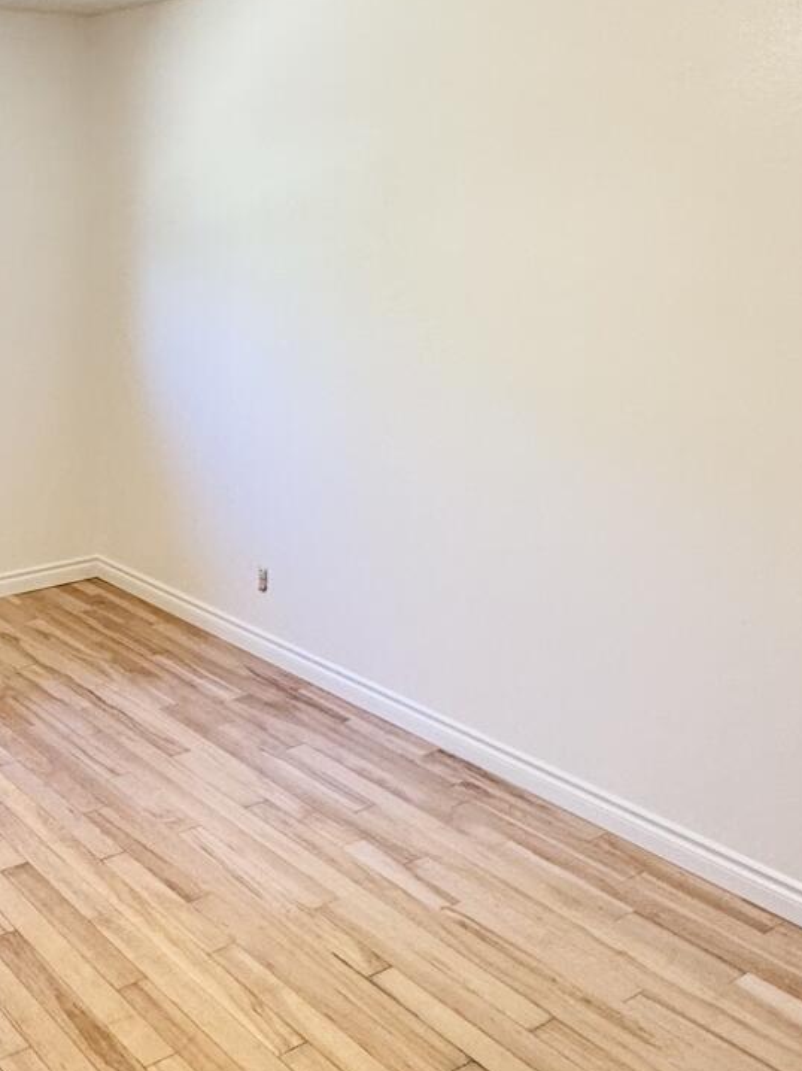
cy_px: 471
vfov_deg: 47.8
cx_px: 104
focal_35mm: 39
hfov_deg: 35.0
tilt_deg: -13.4
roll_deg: -0.9
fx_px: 1205
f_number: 2.2
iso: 200
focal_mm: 2.22
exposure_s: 1/120
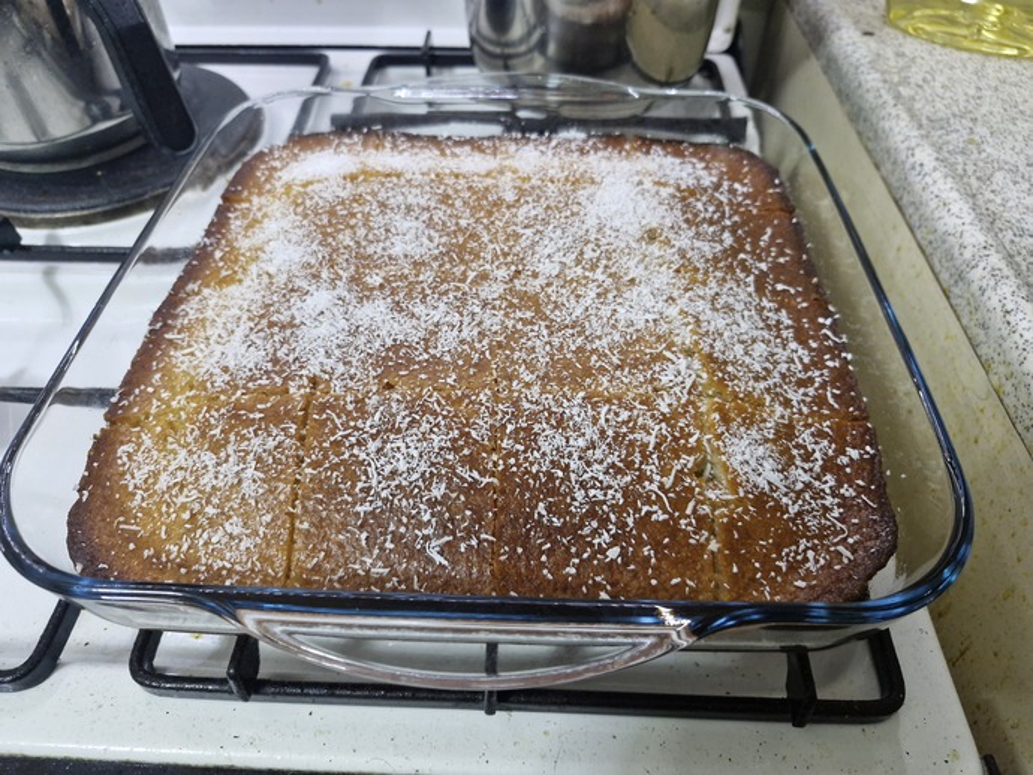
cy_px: 388
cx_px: 516
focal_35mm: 23
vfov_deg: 58.9
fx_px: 687
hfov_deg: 73.9
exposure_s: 1/100
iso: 1000
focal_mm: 5.54
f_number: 1.8
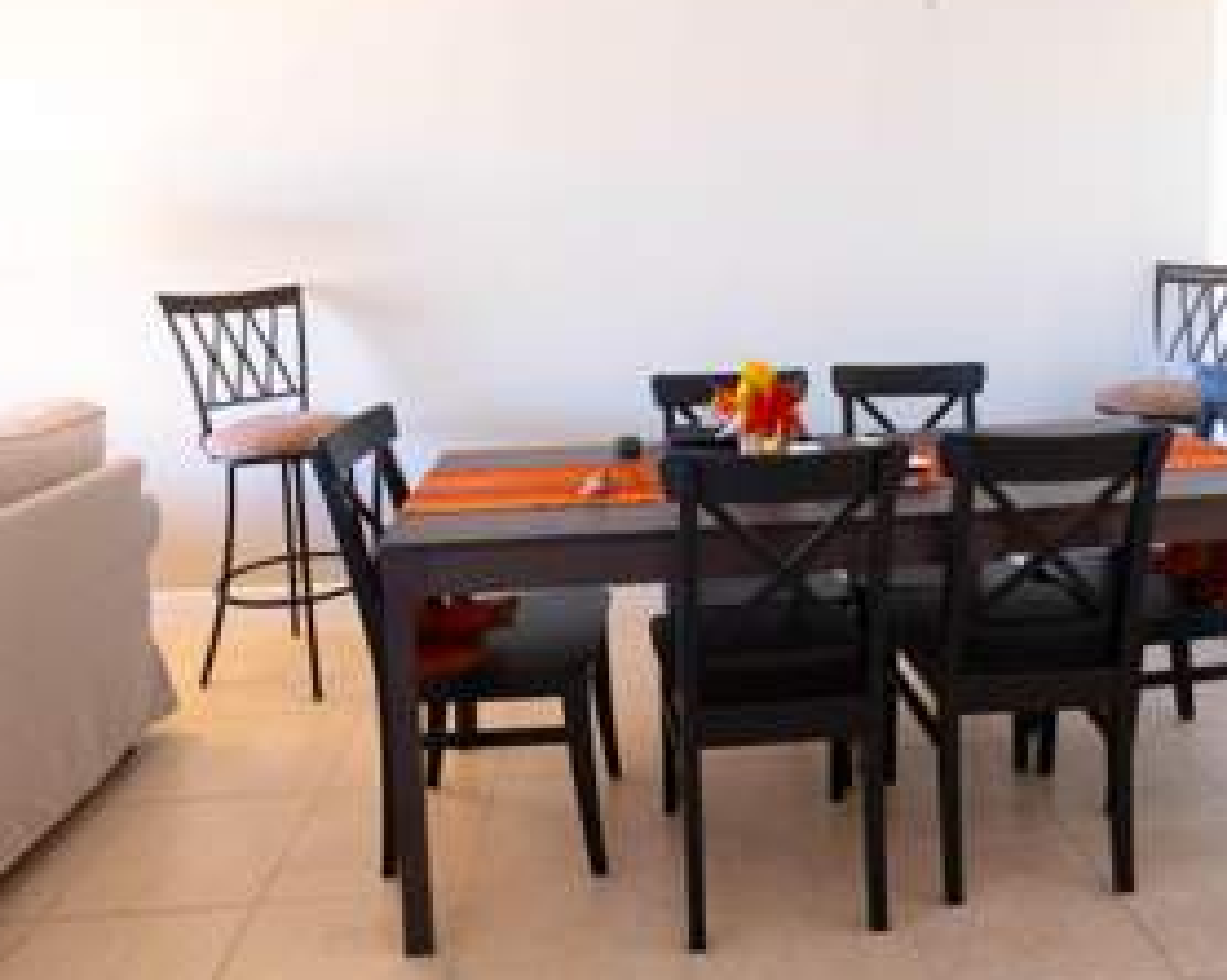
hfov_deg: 61.9
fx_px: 1016
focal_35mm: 28
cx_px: 706
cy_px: 362
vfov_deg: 50.9
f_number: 4
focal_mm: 10.5
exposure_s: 1/125
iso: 3200
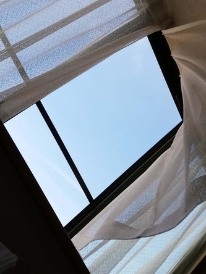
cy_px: 126
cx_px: 97
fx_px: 397
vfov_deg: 38.2
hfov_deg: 29.1
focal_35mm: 50
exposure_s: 1/231
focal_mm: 3.81
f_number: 2.2
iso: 50
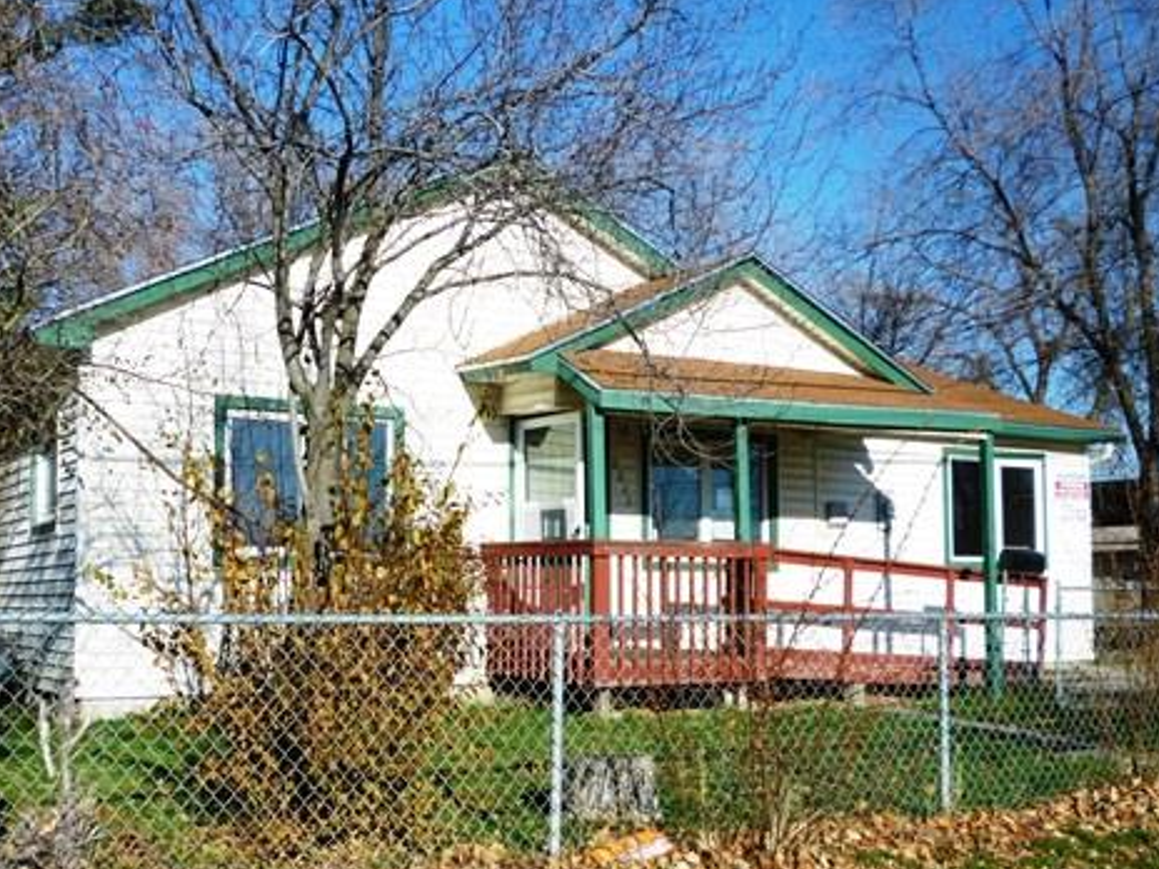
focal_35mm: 40
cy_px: 509
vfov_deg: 35.9
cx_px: 495
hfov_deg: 46.7
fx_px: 1339
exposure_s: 1/640
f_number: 4
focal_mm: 5.2
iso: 80
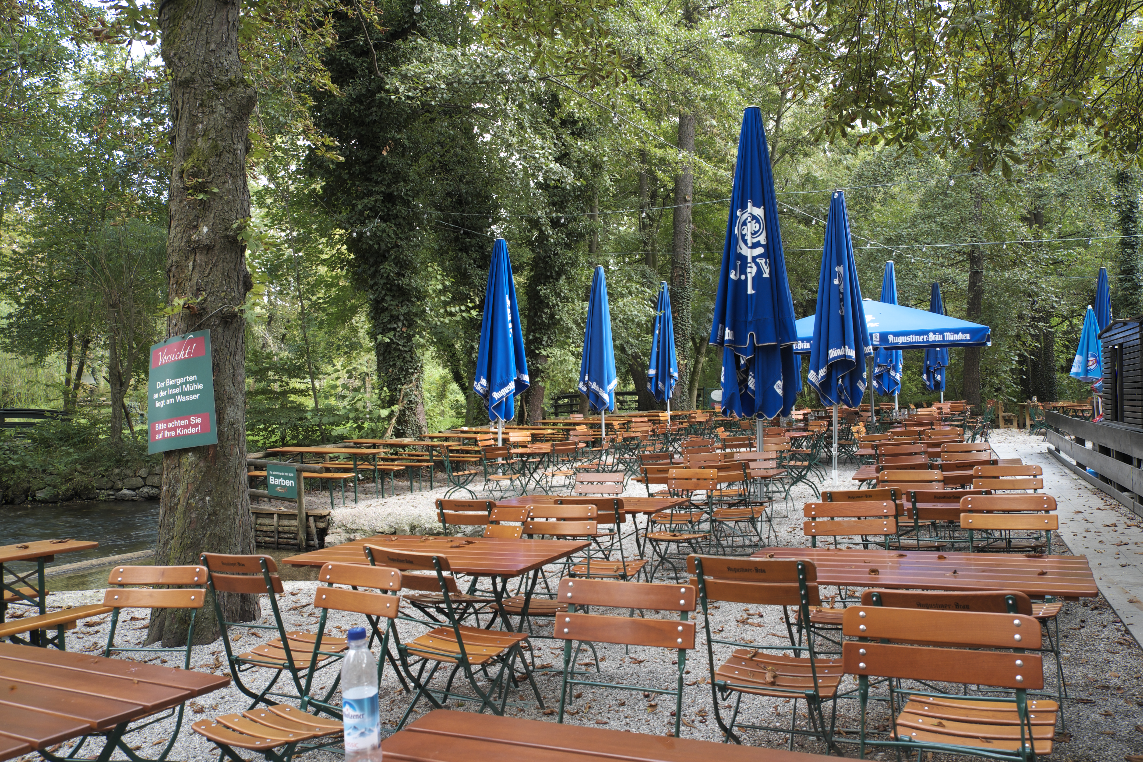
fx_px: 857
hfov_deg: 67.4
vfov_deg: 47.9
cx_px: 572
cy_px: 381
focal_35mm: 27
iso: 250
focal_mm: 18
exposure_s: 1/30
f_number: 6.4
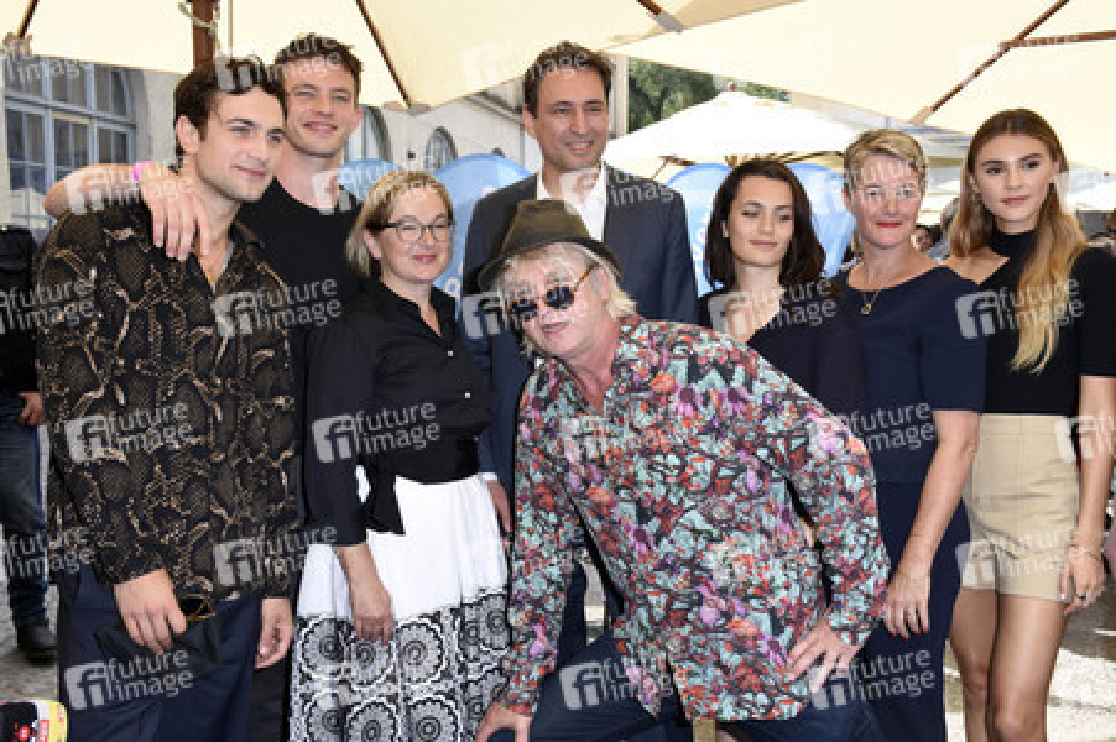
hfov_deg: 53.2
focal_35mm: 36
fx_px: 1115
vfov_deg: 36.8
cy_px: 371
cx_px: 558
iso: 200
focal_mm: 24
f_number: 6.3
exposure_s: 1/160
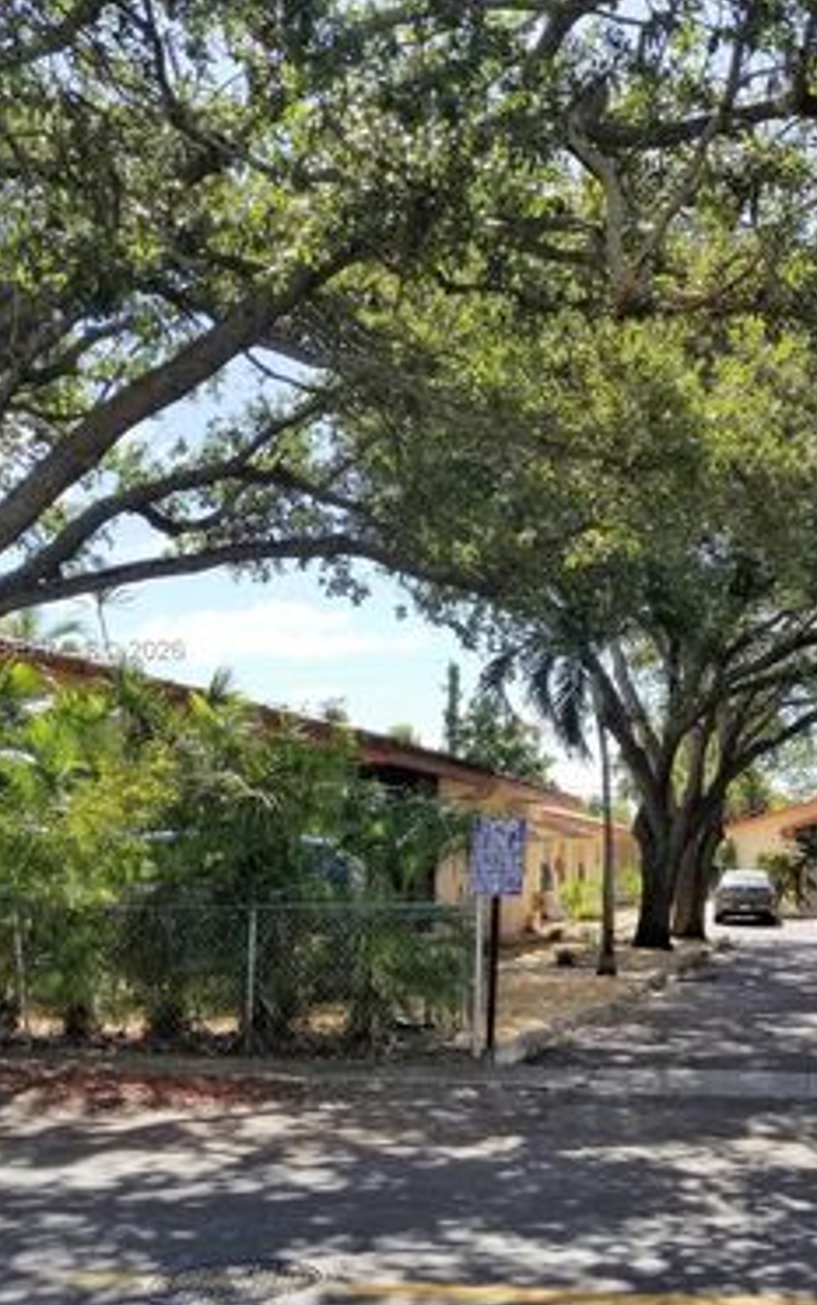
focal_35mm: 37
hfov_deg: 32.9
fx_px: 1316
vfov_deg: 52.7
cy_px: 651
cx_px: 719
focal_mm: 4.25
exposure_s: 1/2037
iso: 50
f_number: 1.7
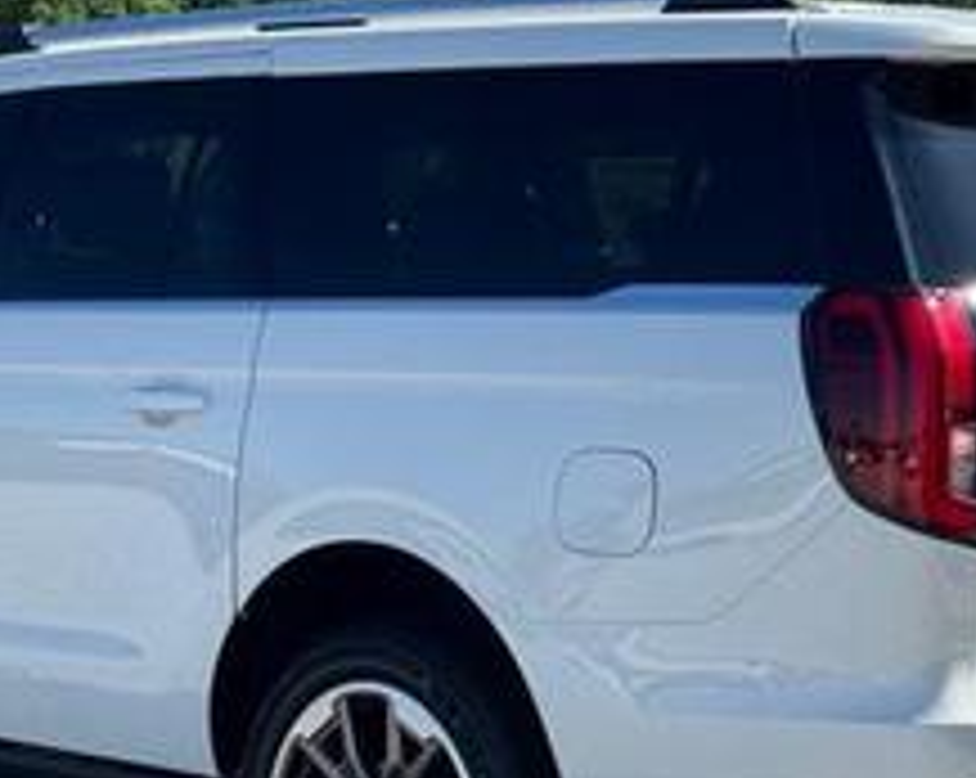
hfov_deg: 17.6
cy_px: 504
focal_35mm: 109
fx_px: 3144
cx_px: 472
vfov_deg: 14.1
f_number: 1.78
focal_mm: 6.76
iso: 64
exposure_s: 1/2252
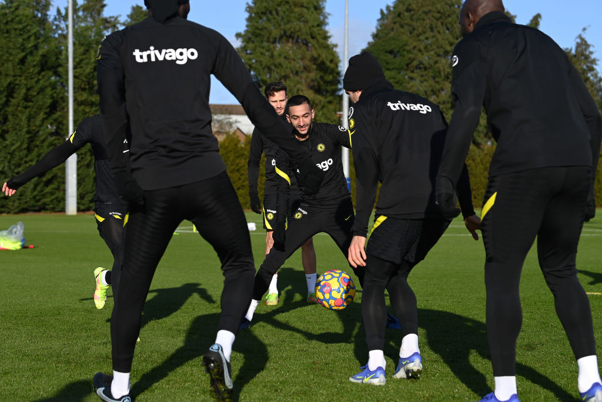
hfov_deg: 22.1
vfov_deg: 14.9
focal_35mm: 92
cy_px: 201
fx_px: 1539
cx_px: 301
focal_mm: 92
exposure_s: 1/2000
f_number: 5.6
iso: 250
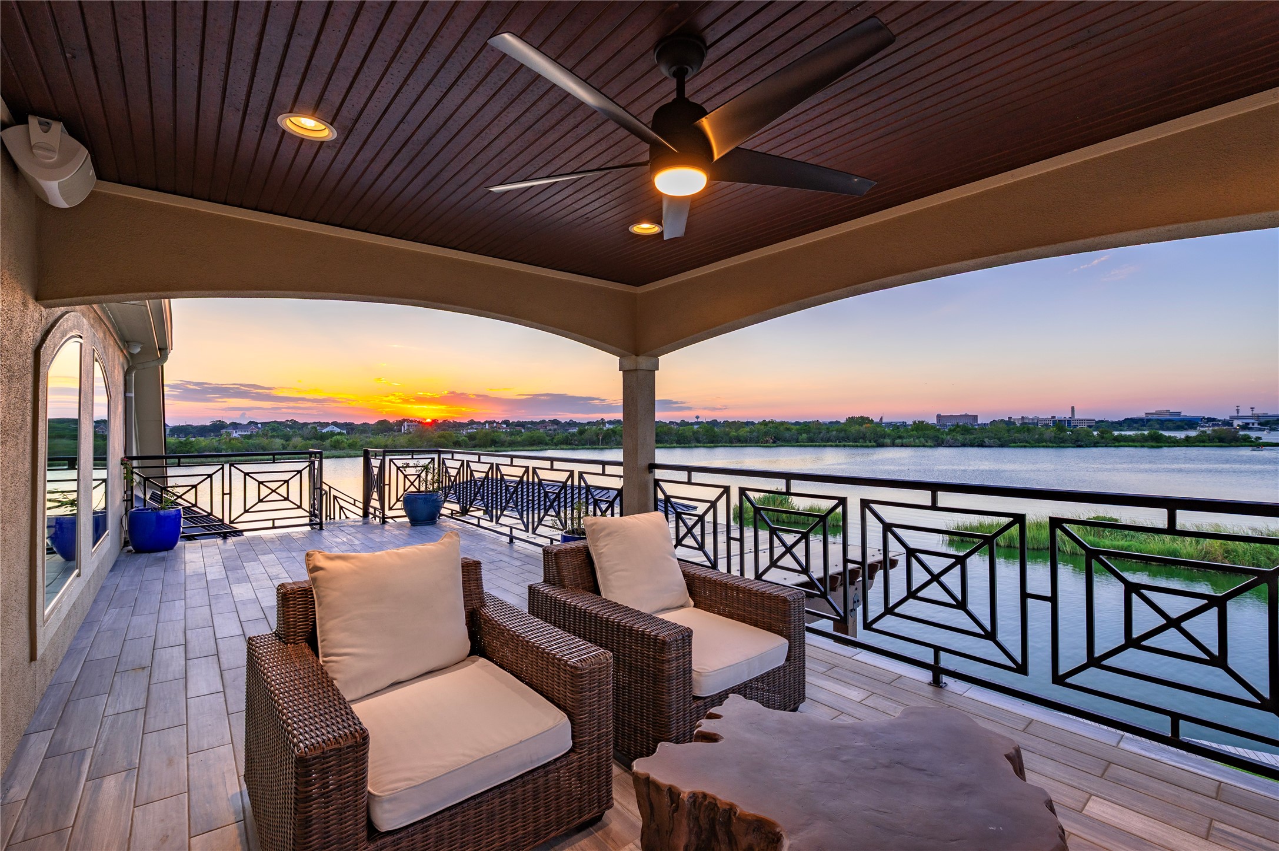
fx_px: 568
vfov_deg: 73.7
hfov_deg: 96.8
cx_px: 640
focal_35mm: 16
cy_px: 426
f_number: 9
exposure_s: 1/30
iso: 125
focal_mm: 16
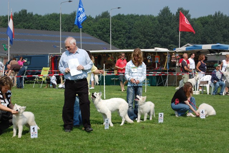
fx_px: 524
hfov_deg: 24.6
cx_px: 114
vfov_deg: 16.5
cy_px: 76
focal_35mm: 82
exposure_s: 1/400
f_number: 10
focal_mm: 55
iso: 200
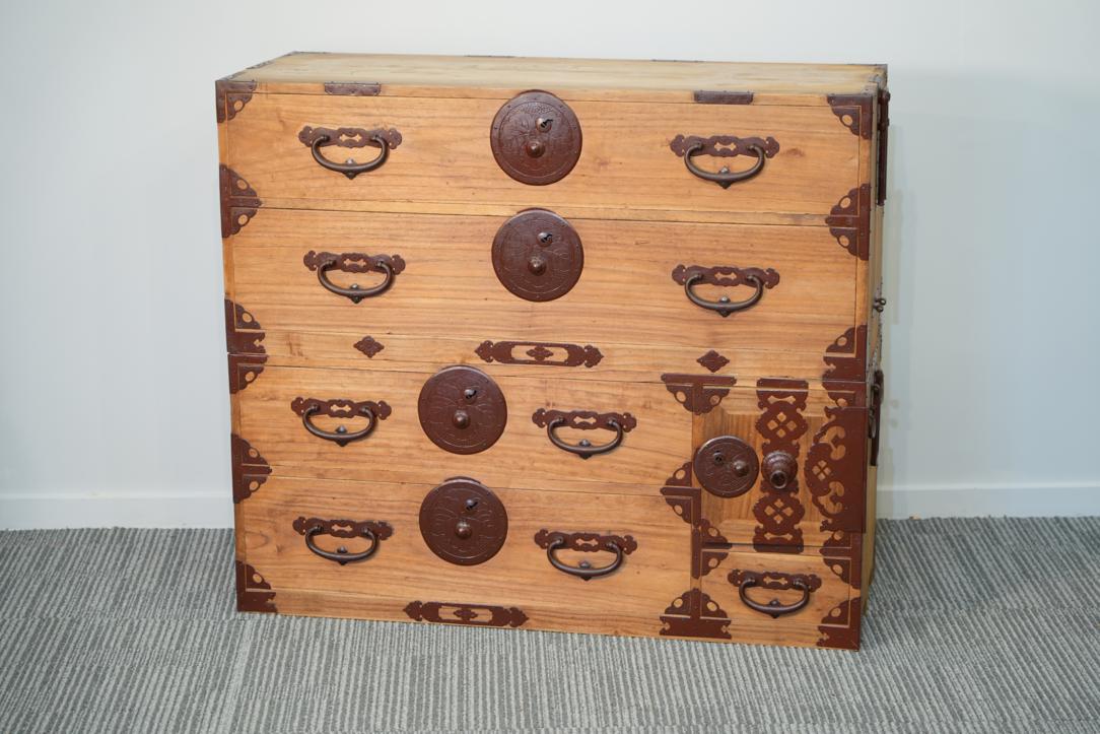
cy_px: 367
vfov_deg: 18.0
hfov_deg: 26.6
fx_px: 2322
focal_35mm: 76
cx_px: 550
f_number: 4
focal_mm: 76
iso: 1000
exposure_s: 1/80
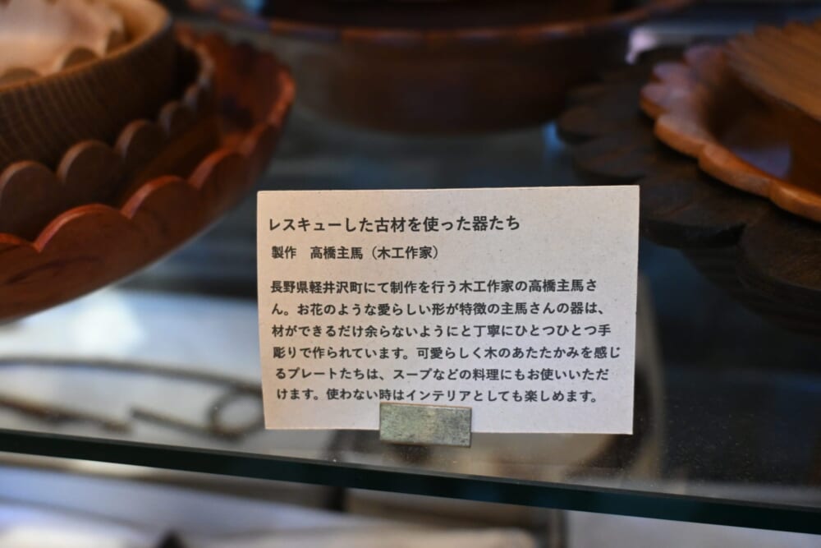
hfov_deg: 57.2
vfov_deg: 40.0
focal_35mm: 33
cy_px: 274
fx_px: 753
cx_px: 410
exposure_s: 1/125
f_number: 4
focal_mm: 22
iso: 2800
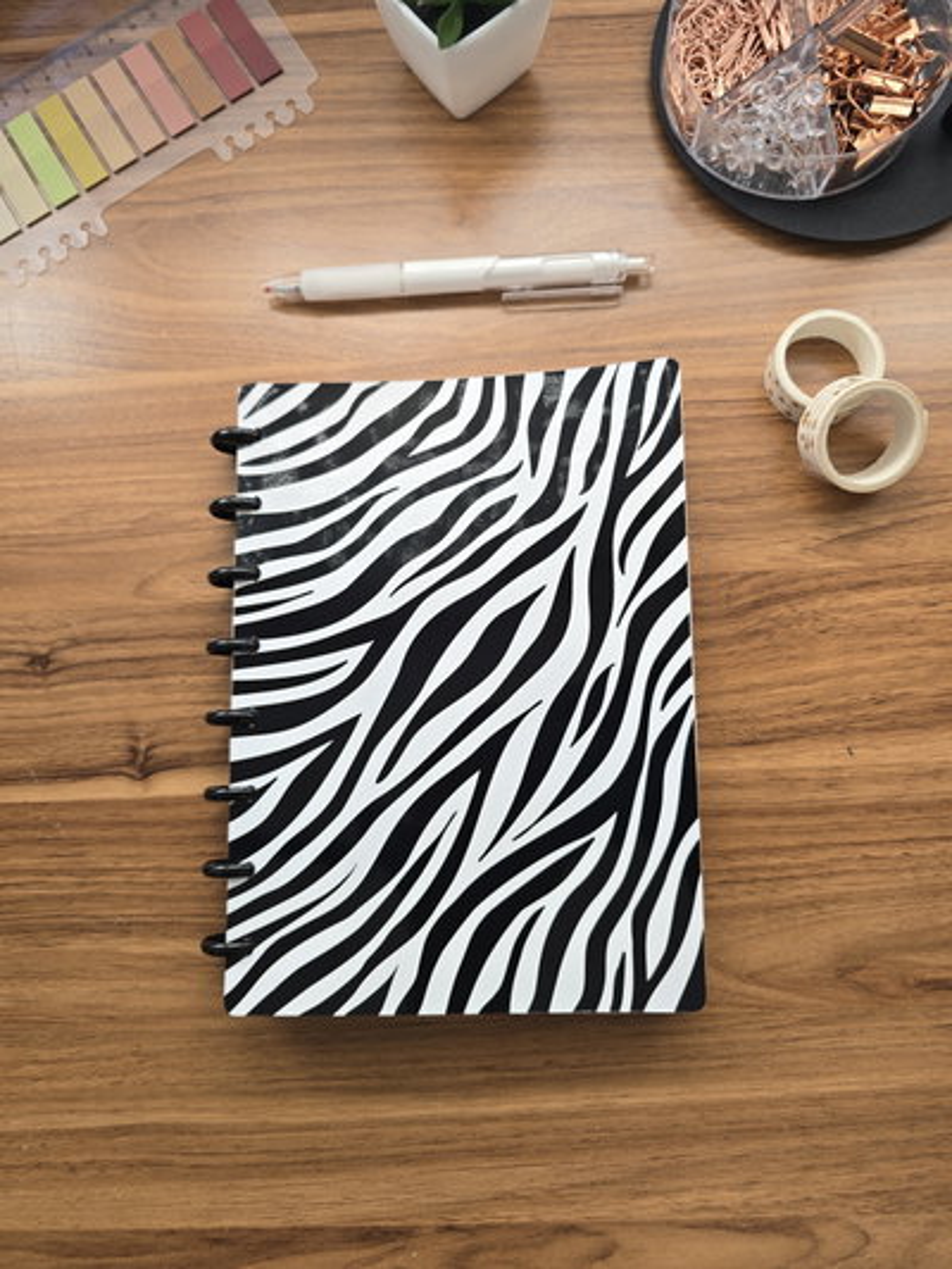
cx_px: 476
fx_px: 843
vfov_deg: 73.9
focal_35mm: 23
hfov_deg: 58.9
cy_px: 634
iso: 64
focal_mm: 6.3
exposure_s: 1/58.6
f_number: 1.7
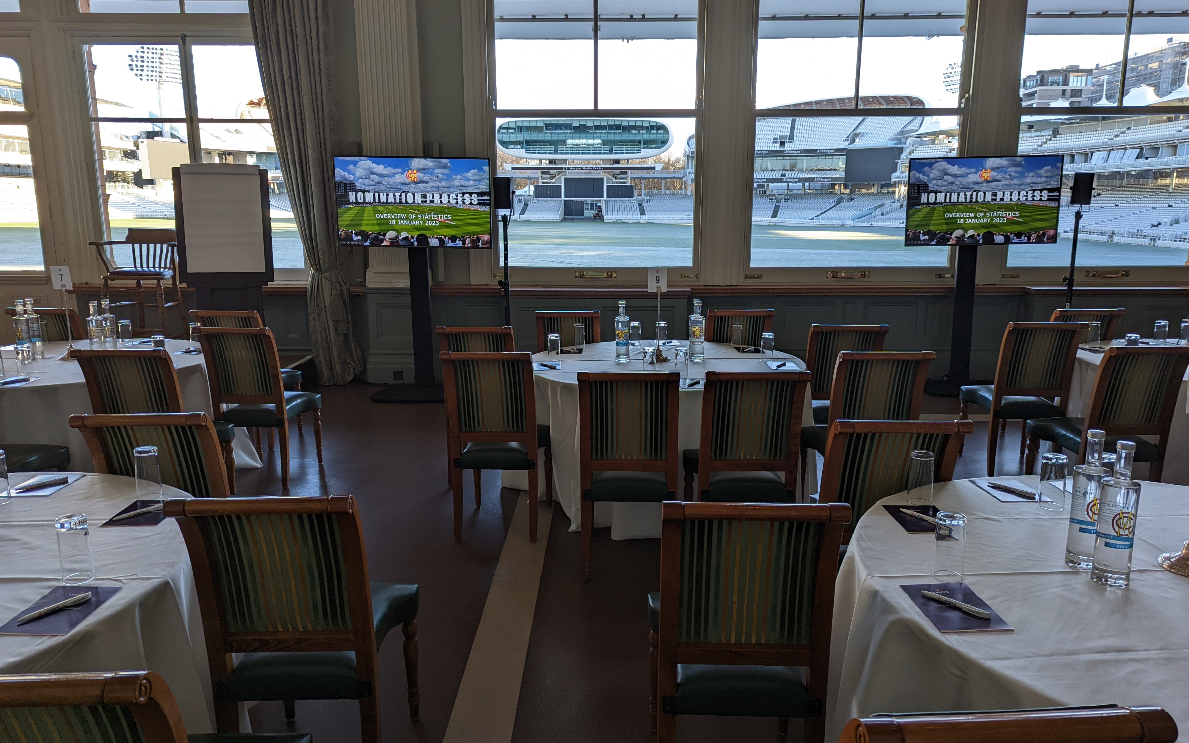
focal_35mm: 26
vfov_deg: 47.6
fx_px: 843
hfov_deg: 70.4
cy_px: 385
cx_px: 595
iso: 39
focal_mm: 6.81
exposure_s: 1/106
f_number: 1.85
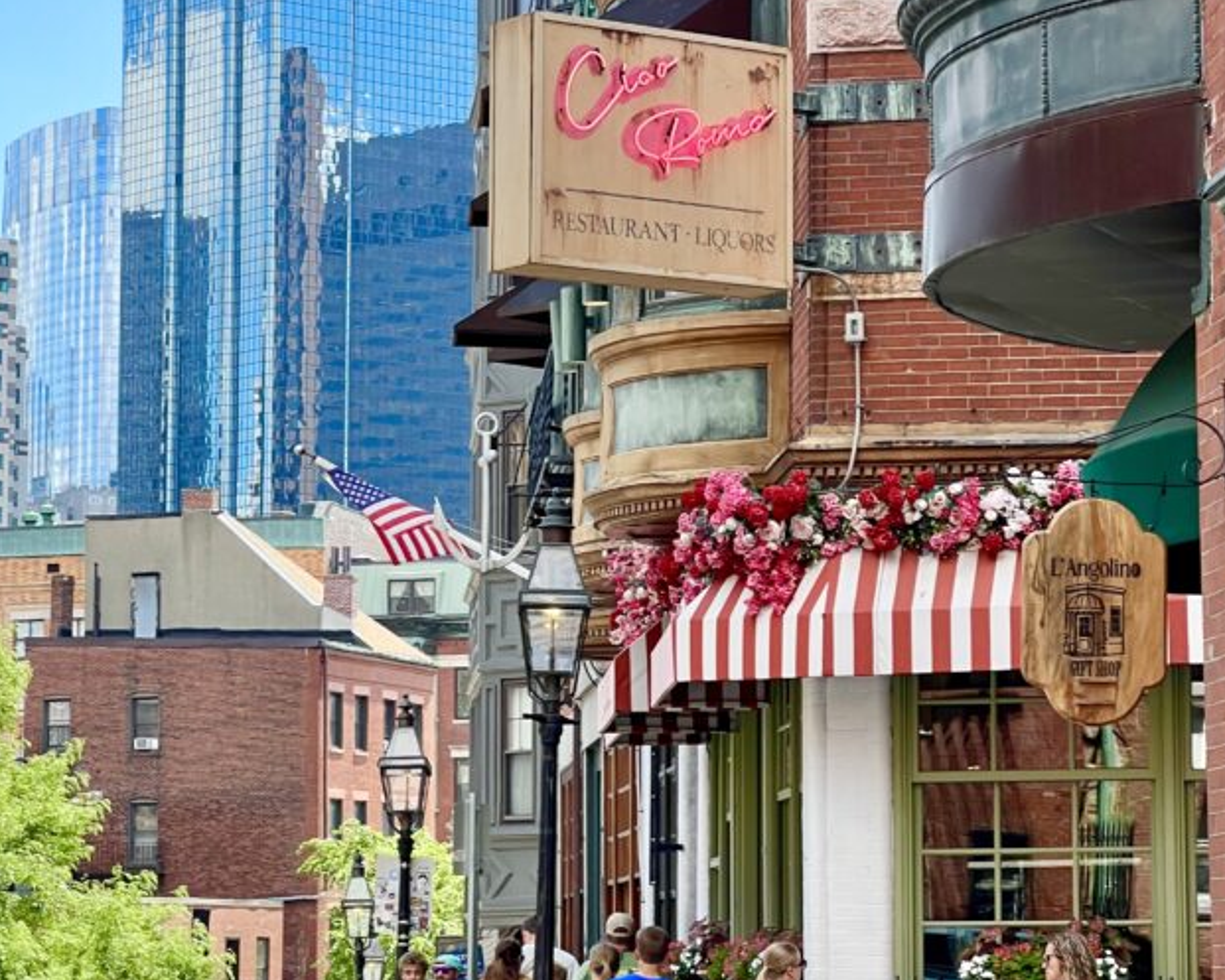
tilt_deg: +6.0
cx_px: 742
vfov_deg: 12.4
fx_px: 4496
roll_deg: -1.1
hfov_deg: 15.5
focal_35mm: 124
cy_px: 487
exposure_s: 1/155
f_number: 2.8
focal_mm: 9
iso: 32
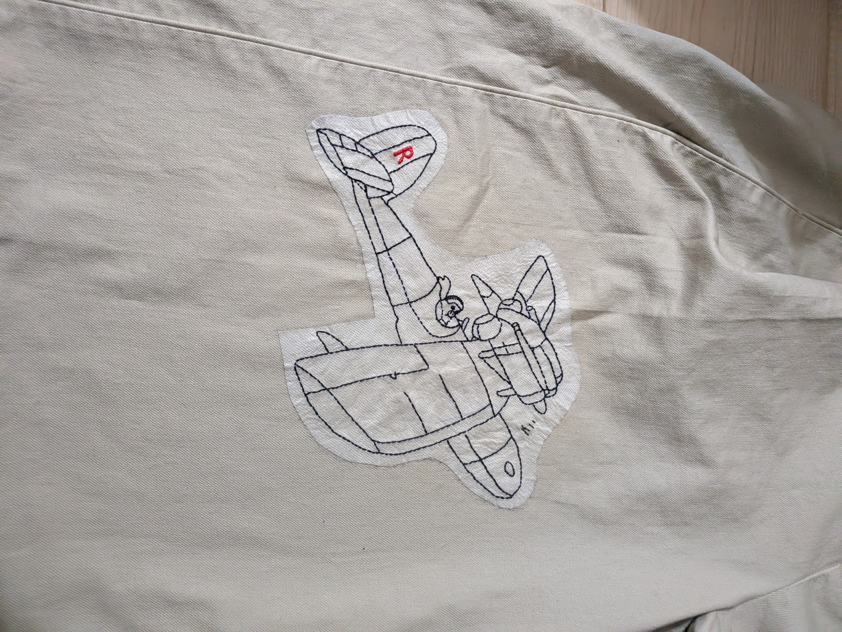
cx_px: 421
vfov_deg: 56.8
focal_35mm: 24
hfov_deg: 71.6
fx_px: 584
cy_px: 316
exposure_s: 1/60
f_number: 1.7
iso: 1968
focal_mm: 4.53
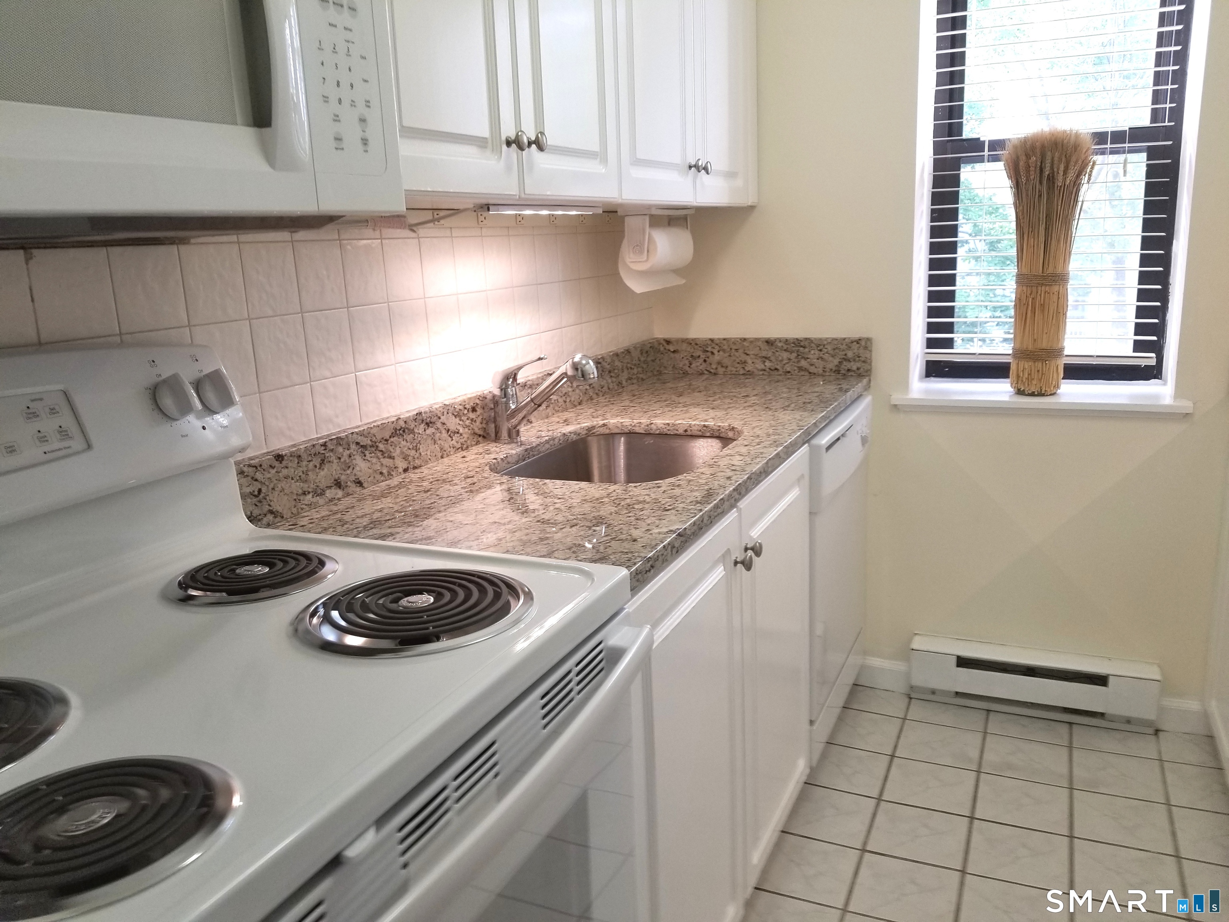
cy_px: 461
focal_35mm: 26
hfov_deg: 67.3
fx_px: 923
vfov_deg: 53.1
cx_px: 614
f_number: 1.7
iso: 100
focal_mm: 4.25
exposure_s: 1/60
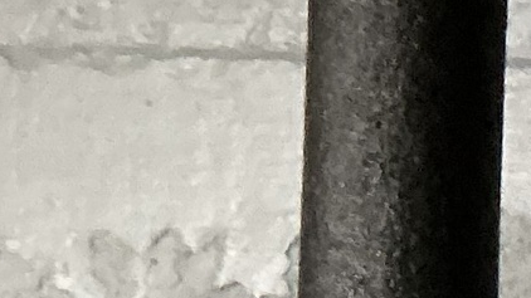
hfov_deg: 7.5
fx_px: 3237
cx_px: 1896
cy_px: 1262
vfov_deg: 4.7
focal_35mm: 230
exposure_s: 1/40
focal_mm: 3
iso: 250
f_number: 1.8
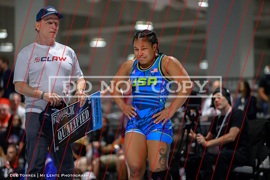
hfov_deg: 9.1
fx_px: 1698
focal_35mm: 226
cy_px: 85
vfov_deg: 6.1
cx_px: 142
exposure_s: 1/640
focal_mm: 200
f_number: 2.8
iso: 8000
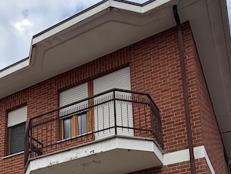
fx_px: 334
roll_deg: +0.6
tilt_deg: +13.3
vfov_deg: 25.5
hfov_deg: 37.3
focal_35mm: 50
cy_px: 220
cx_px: 60
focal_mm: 2.22
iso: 32
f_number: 2.2
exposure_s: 1/770
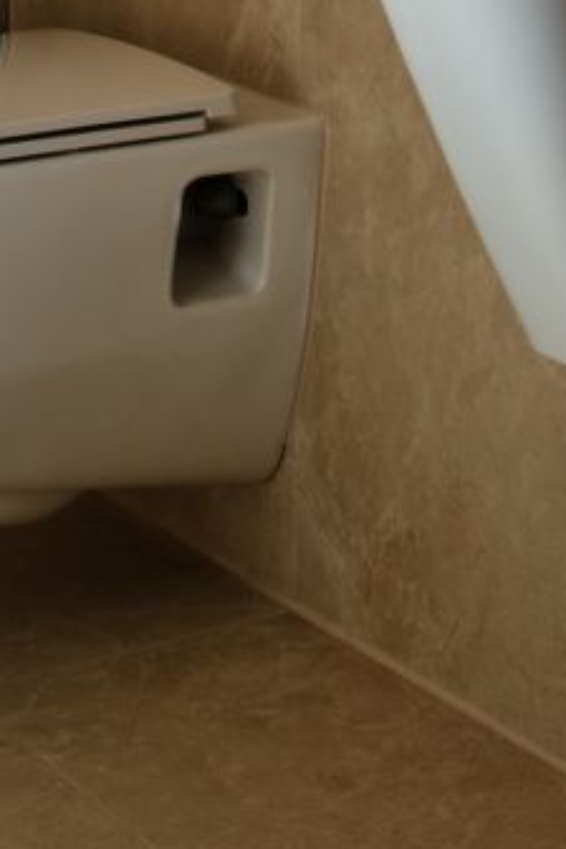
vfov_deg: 14.0
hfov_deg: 10.5
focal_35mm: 128
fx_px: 3018
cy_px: -740
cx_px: 725
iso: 640
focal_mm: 28
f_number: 6.3
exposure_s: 1/200
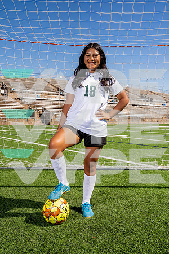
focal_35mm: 35
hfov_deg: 37.9
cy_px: 127
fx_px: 246
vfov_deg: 54.4
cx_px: 84
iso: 100
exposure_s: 1/250
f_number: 8
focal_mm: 35
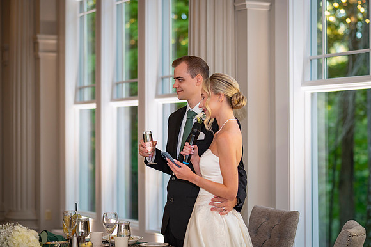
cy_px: 124
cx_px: 186
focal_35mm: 86
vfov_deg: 15.9
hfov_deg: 23.6
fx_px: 886
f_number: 2.8
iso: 800
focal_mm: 85
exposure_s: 1/320
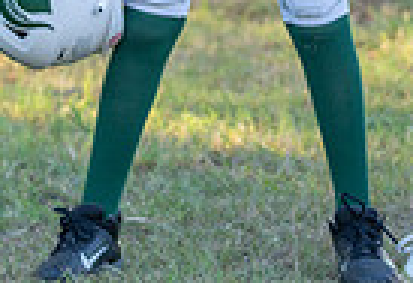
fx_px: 3693
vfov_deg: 4.3
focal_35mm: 319
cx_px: 358
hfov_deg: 6.4
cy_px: -238
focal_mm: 70
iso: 160
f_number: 2.8
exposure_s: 1/320
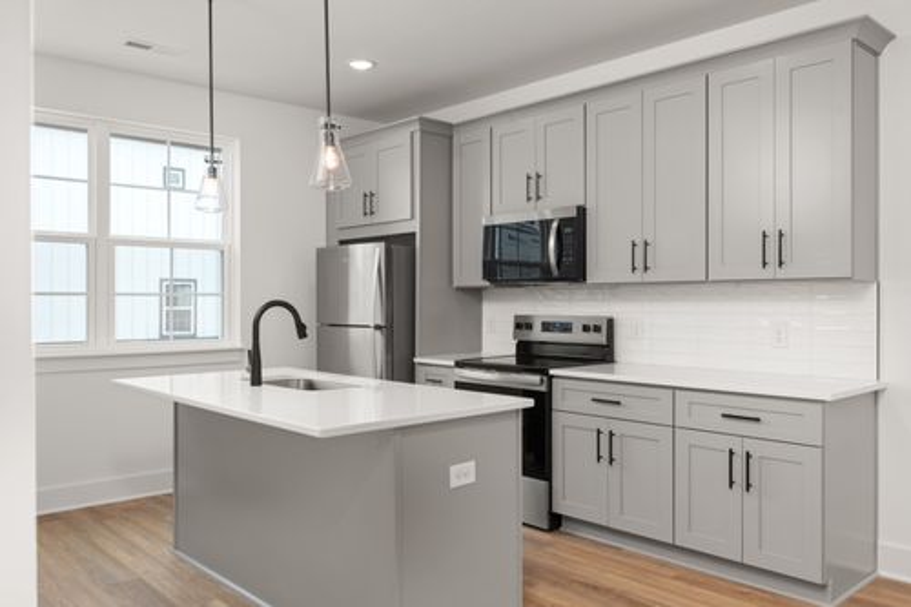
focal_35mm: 30
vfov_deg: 43.6
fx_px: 759
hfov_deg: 61.9
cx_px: 456
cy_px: 304
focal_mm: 30
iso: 100
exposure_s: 1/5
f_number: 8
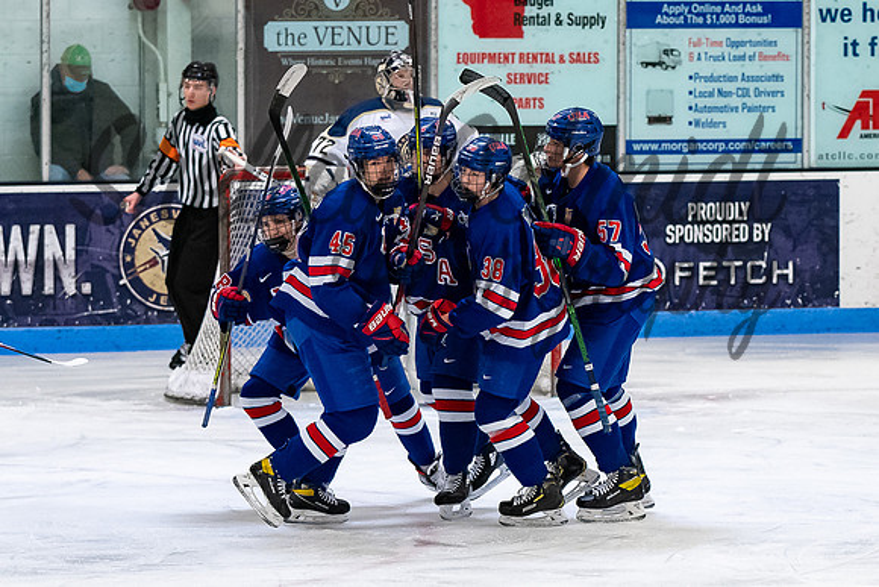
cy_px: 232
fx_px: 7340
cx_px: 455
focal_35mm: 301
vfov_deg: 4.6
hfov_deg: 6.9
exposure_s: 1/800
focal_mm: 116
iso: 2000
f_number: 3.2
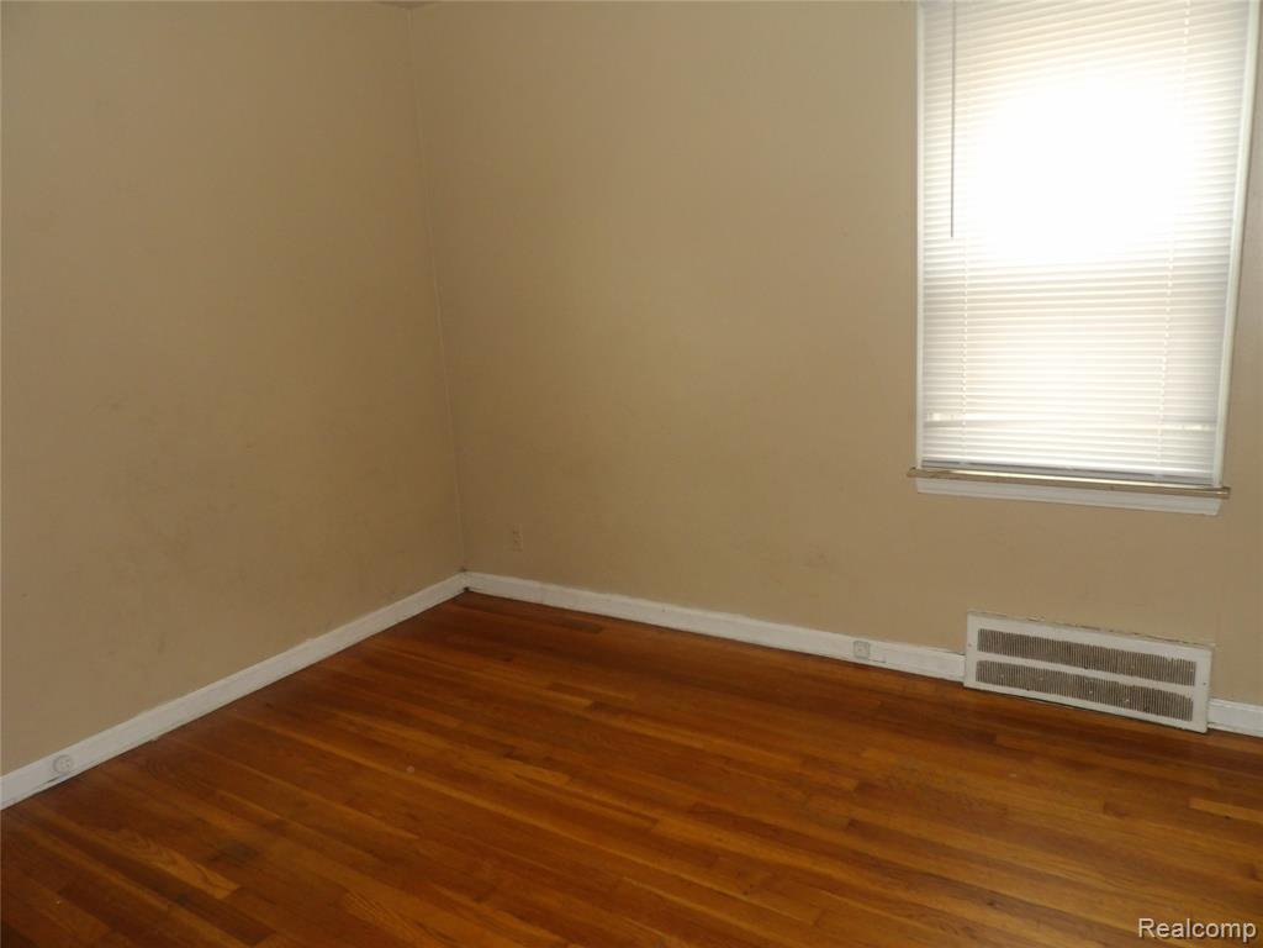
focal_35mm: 24
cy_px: 474
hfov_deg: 71.6
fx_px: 876
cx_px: 632
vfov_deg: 56.8
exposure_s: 1/33
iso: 200
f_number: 3.2
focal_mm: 4.3
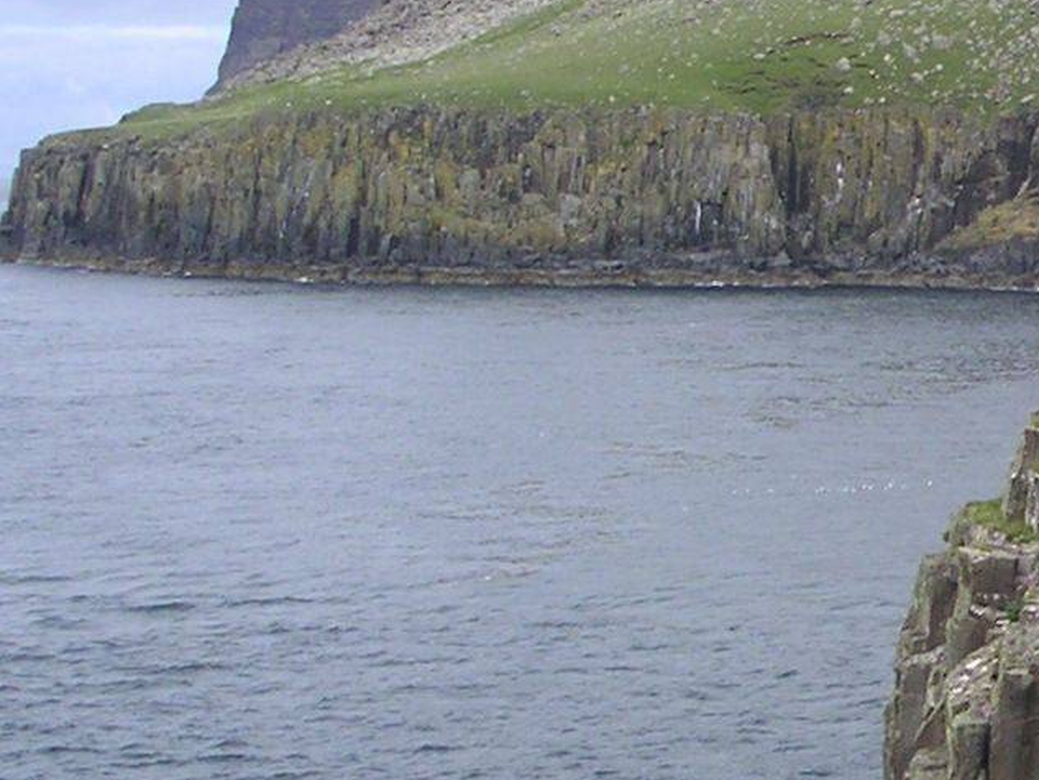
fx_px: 3693
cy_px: 437
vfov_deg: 12.1
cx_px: 1418
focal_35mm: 123
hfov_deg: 15.1
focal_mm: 6
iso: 50
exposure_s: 1/125
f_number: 6.7
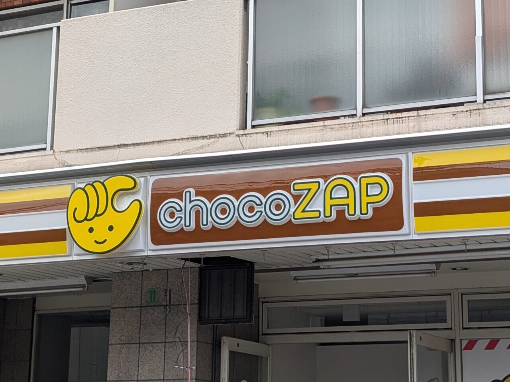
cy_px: 191
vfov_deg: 29.7
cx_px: 255
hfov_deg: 38.9
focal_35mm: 49
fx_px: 722
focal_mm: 6.9
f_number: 1.68
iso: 20
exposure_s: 1/281
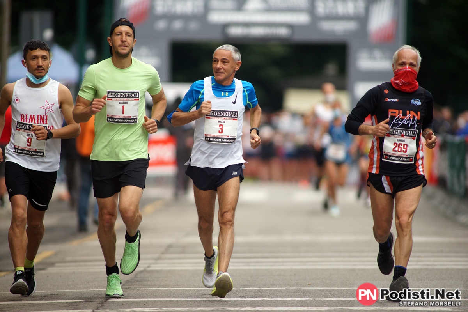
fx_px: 6499
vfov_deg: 2.7
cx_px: 234
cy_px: 156
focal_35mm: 500
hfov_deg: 4.1
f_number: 4.5
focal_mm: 500
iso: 640
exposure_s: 1/800
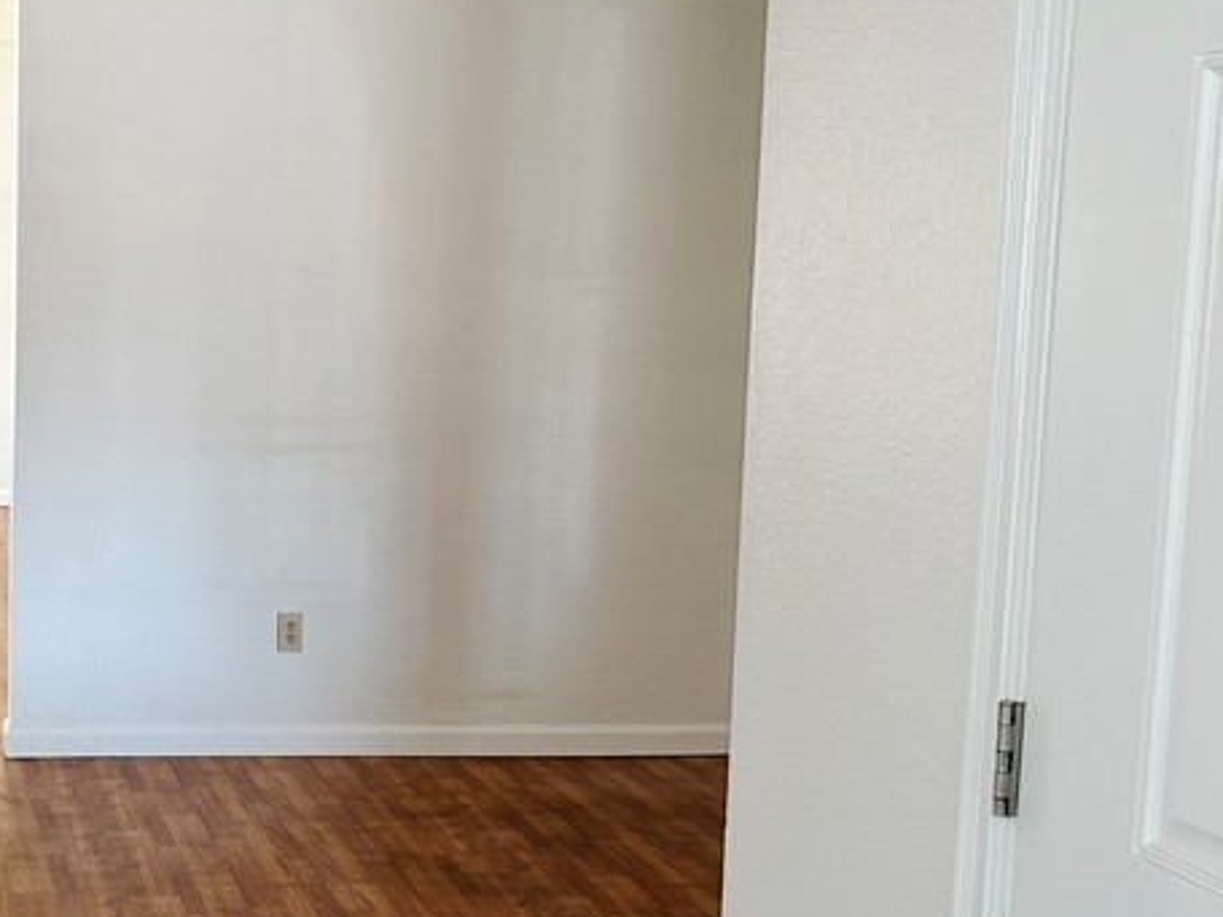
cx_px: -56
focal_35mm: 54
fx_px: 1907
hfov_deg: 32.2
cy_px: 481
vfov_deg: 27.0
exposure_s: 1/121
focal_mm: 6.86
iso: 160
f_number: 1.78
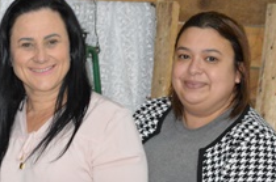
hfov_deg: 9.8
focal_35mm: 206
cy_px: 202
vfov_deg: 6.6
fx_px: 1576
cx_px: -91
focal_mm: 48
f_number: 4.8
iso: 3200
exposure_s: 1/60
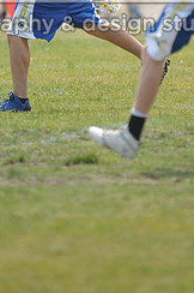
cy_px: -34
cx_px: 66
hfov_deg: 1.6
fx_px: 6947
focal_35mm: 857
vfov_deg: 2.4
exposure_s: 1/2500
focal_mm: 360
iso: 640
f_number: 4
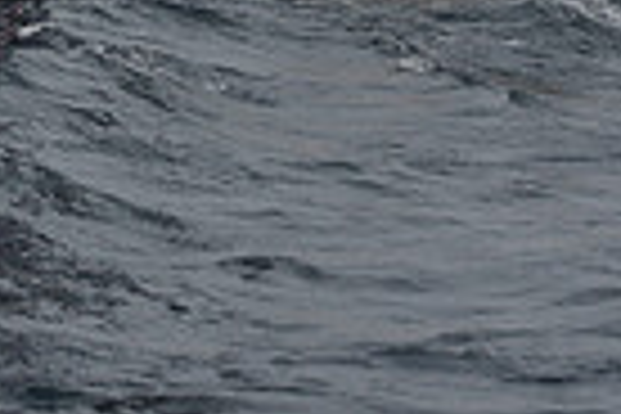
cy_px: -868
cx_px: -7
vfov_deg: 4.5
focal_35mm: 295
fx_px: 5088
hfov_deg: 7.0
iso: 250
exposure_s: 1/1000
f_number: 6.3
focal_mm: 70
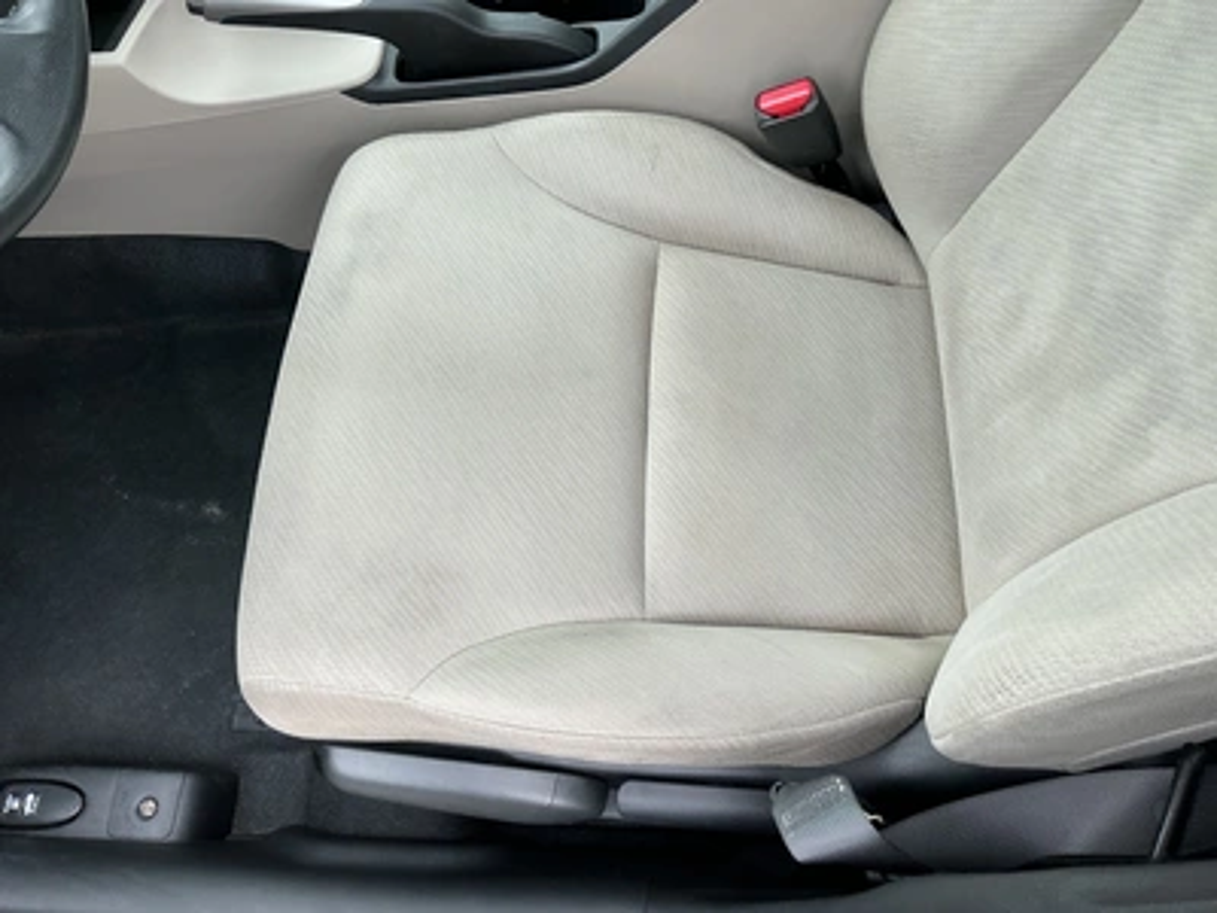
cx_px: 608
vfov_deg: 49.7
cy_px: 456
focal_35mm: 28
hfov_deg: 63.4
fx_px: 984
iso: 32
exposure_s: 1/172
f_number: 1.8
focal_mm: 3
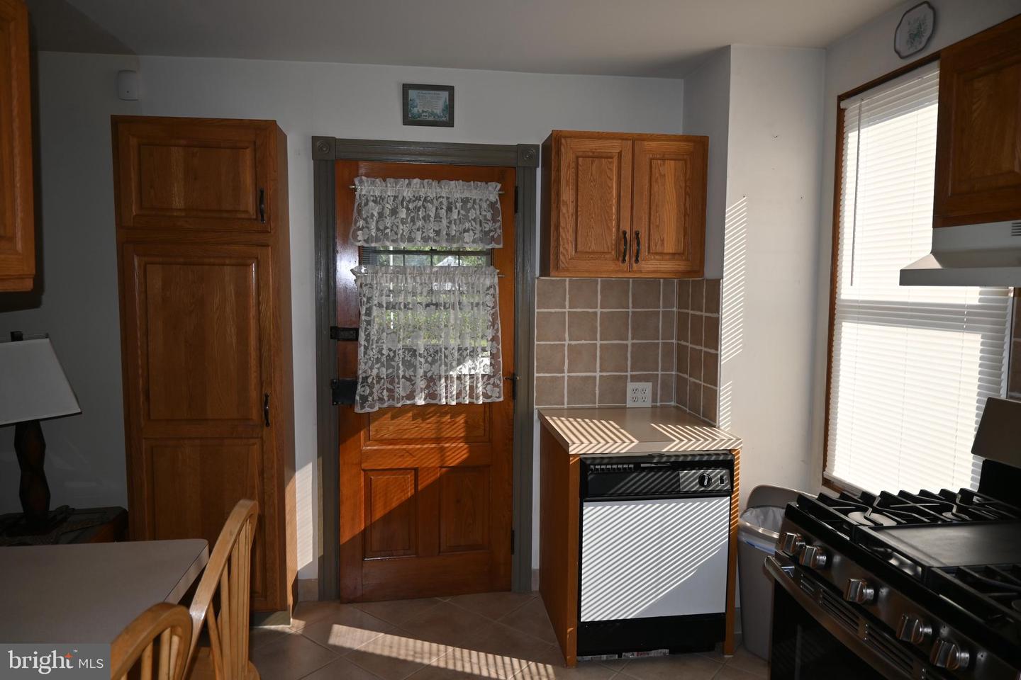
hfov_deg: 73.7
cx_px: 510
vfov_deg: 53.1
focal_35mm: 24
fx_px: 681
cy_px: 340
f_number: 3.5
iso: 125
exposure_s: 1/200
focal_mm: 16
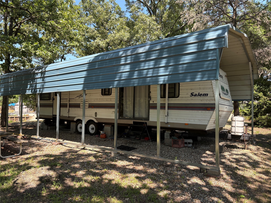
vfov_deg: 53.1
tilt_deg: +2.0
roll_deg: -1.1
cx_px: 136
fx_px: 204
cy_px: 102
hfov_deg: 67.3
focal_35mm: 26
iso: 64
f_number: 1.6
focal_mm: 5.96
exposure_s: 1/764
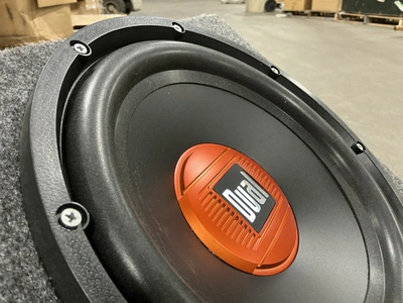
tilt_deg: -26.7
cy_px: 152
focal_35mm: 28
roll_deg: +0.7
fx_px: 326
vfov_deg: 49.7
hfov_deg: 63.4
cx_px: 202
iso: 320
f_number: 1.8
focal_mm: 3
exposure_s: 1/30
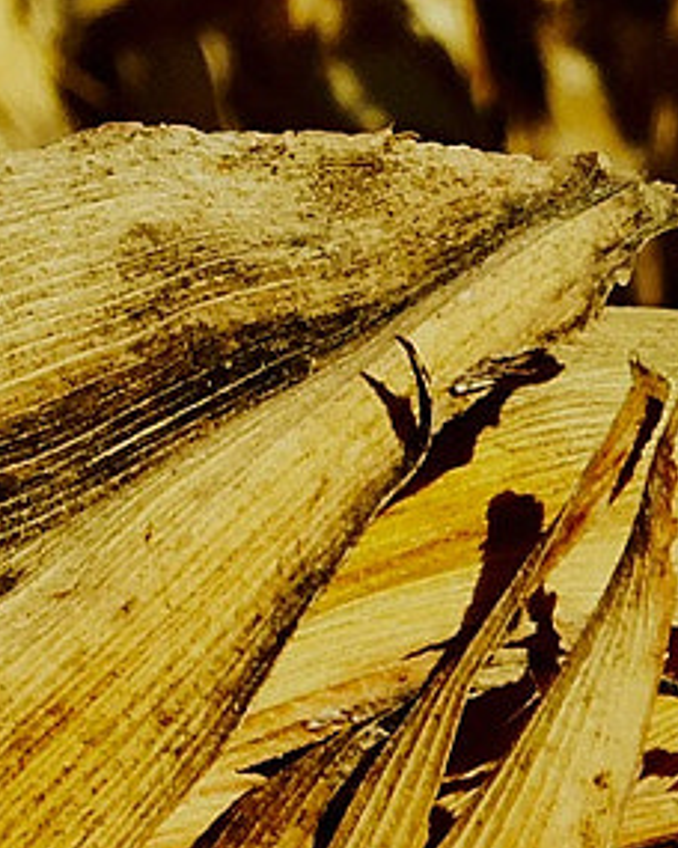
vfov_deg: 11.8
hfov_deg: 9.3
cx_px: 1157
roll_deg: +0.8
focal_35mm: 159
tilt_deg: -23.2
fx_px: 3988
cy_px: 1113
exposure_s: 1/3077
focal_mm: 4.15
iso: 25
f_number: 2.2
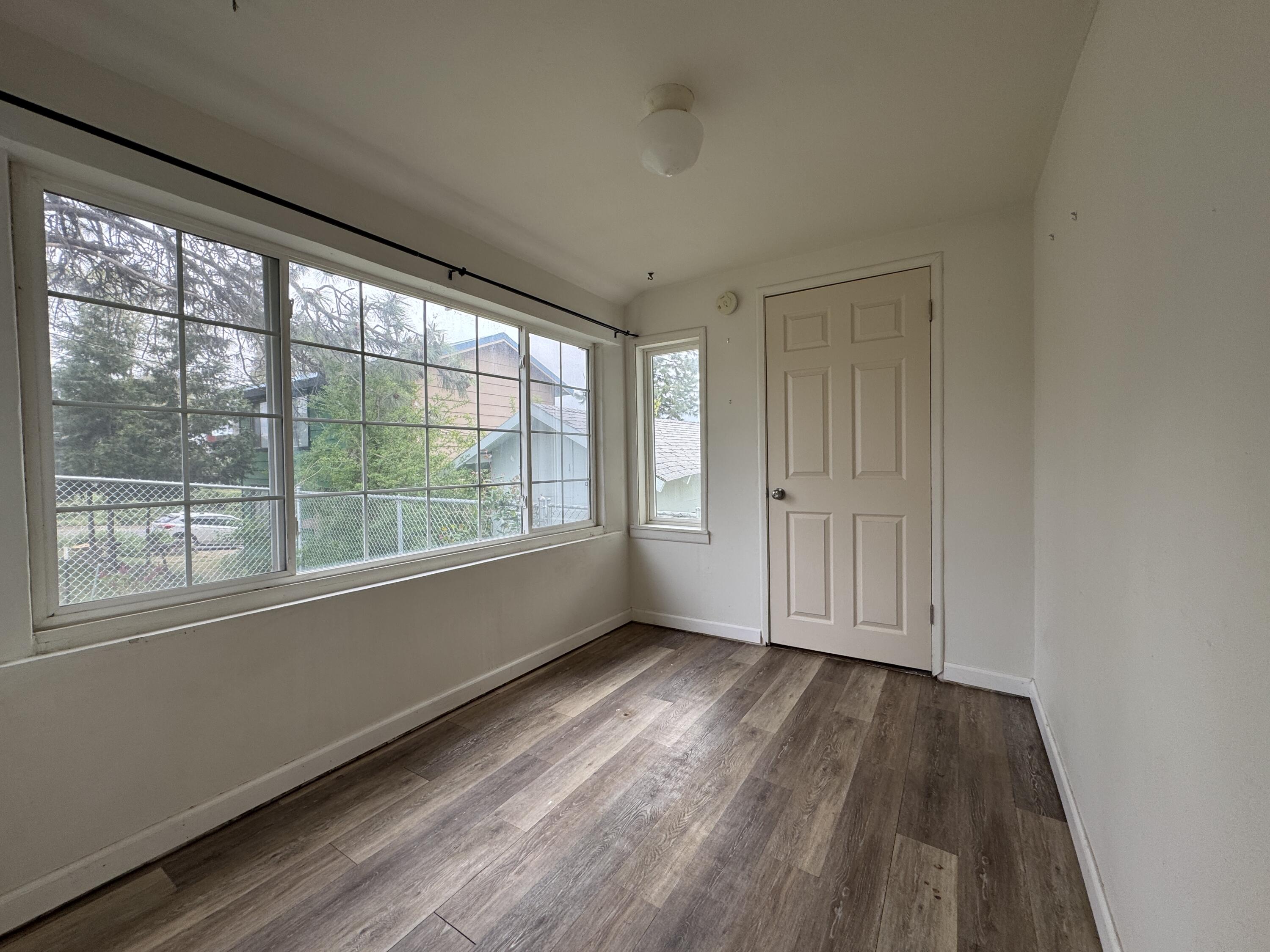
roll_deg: +0.4
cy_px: 476
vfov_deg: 85.7
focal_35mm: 14
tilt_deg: -2.2
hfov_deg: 102.1
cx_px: 635
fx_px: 514
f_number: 2.2
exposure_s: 1/116
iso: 40
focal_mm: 2.22
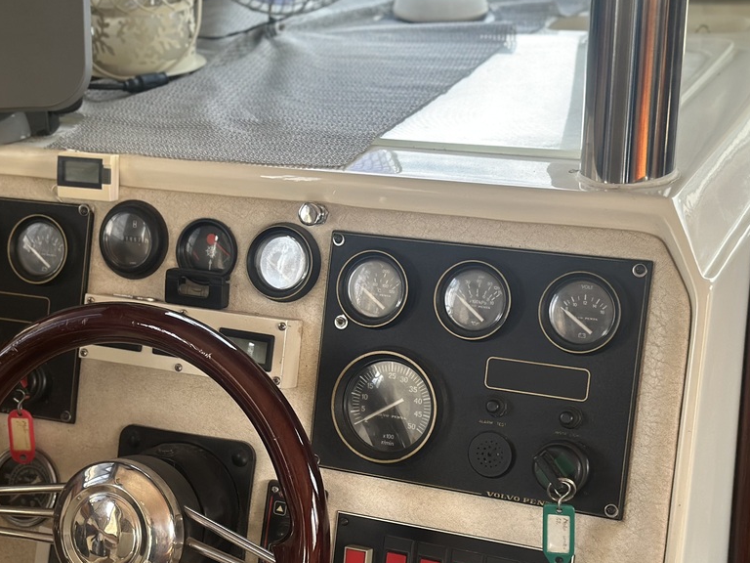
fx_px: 1625
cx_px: 184
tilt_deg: -19.9
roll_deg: +1.6
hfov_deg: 25.7
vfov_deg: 19.6
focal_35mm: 75
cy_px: 320
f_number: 1.78
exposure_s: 1/113
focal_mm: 6.86
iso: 125
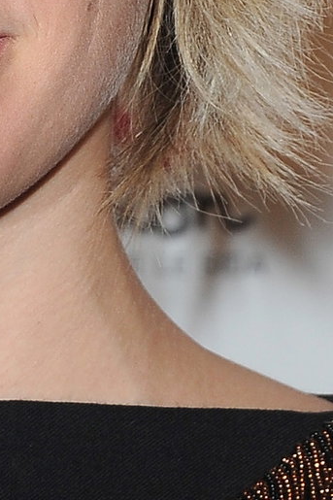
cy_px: -1
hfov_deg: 2.9
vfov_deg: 4.4
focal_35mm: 472
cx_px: -78
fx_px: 6553
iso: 800
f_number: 7.1
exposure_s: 1/200
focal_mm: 135
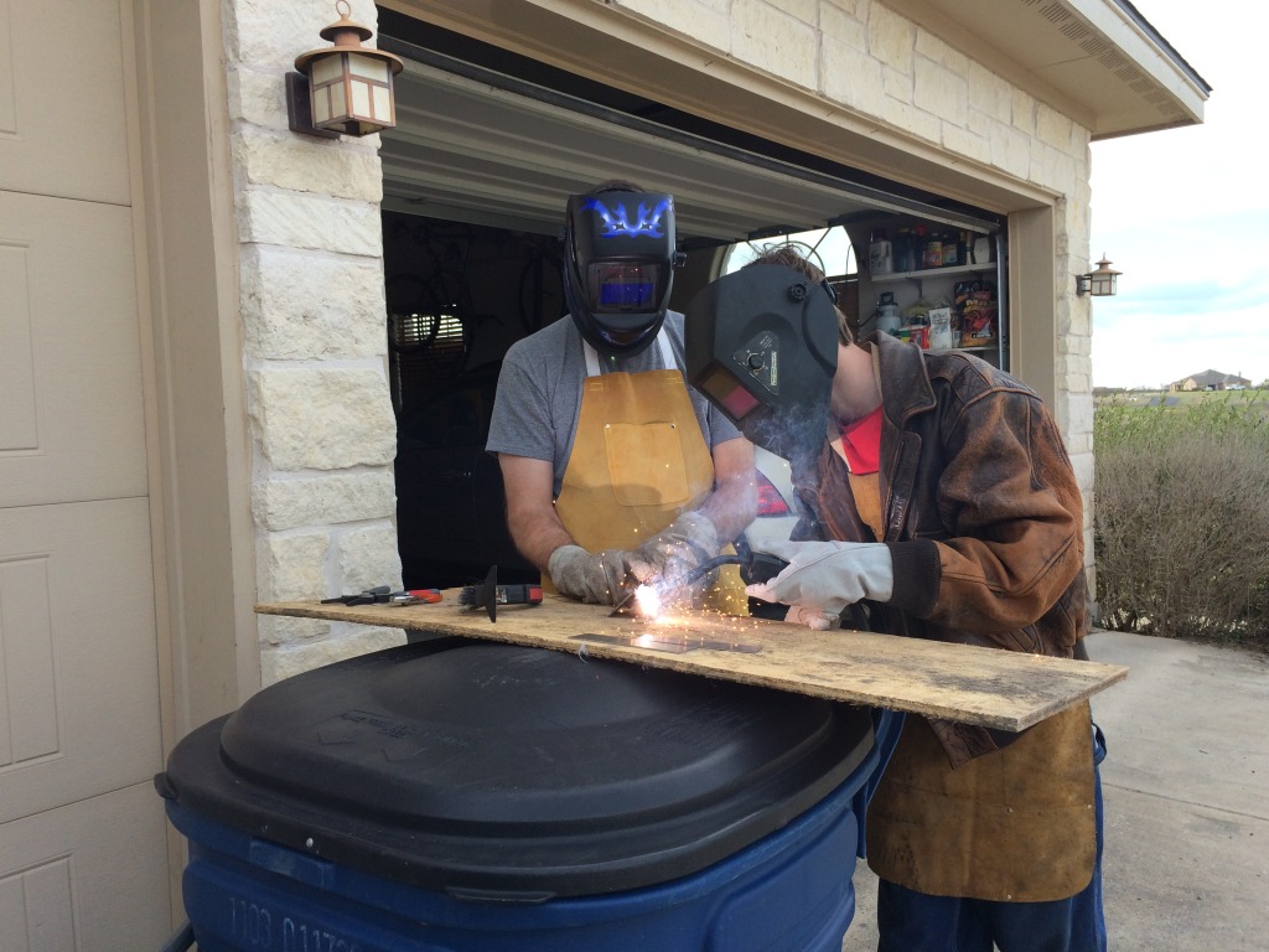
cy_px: 476
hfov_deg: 61.7
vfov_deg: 48.2
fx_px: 1063
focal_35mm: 29
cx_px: 634
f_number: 2.2
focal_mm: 4.15
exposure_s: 1/376
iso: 32
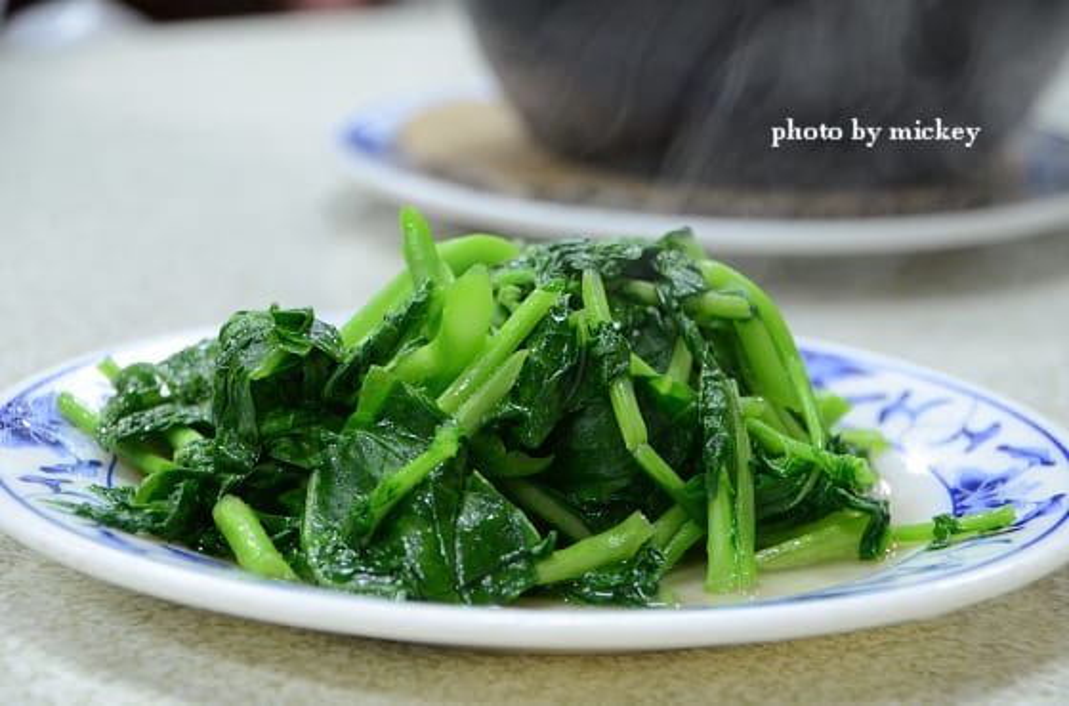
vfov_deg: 9.9
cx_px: 534
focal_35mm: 138
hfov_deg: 14.9
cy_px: 353
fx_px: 4086
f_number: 5.6
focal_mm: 92
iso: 1600
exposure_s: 1/80
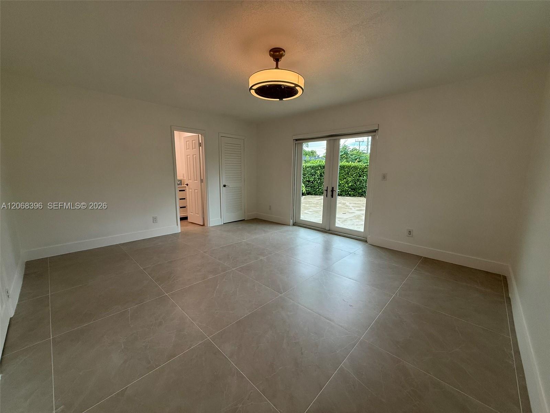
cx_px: 275
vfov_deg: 85.7
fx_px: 222
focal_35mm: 14
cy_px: 206
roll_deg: -0.3
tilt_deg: -8.7
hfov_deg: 102.1
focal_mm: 2.22
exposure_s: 1/120
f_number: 2.2
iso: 125
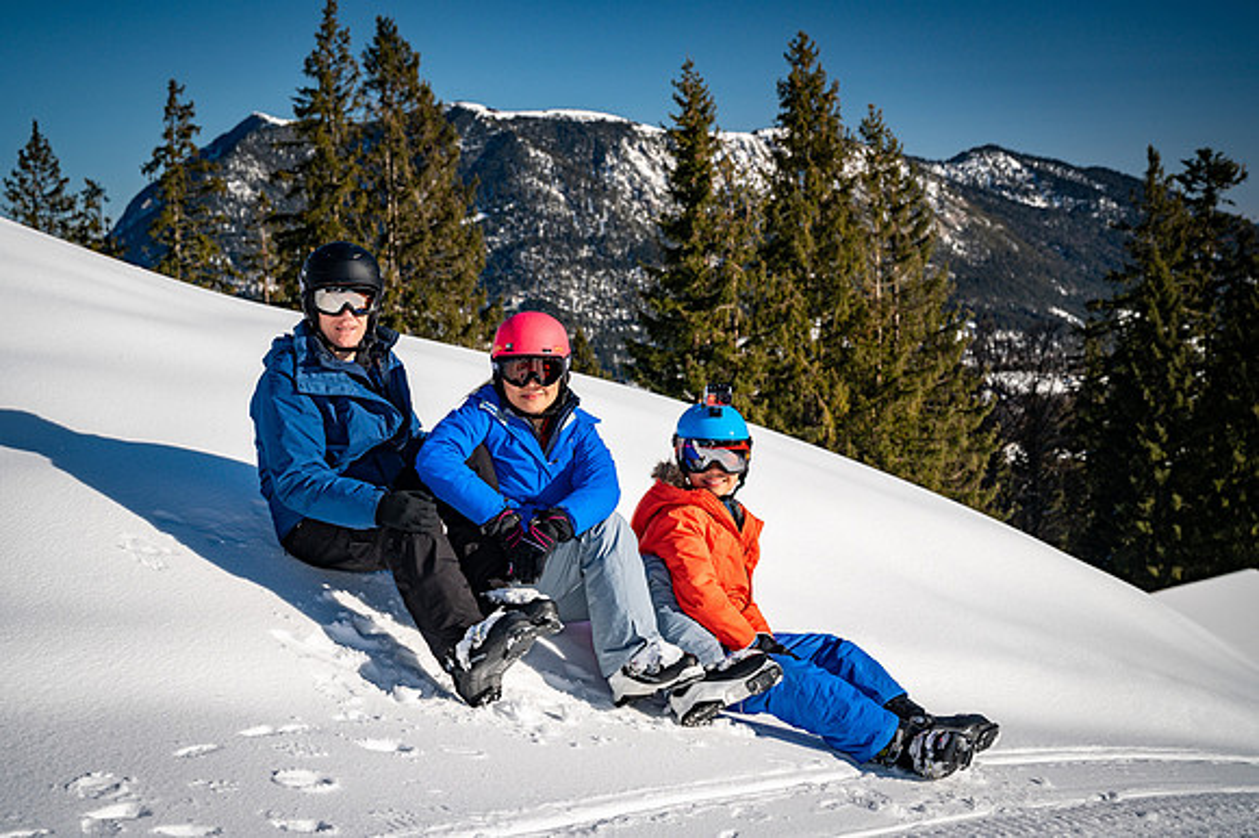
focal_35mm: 52
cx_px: 630
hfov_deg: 38.2
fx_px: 1817
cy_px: 419
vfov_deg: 26.0
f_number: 6.3
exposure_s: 1/1000
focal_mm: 52
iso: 200
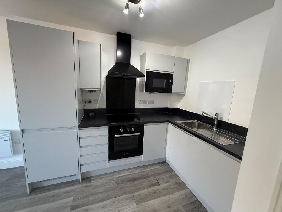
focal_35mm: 14
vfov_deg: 85.7
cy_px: 106
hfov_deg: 102.1
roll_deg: -3.3
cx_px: 141
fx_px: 114
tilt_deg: -8.4
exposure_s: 1/100
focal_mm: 2.22
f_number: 2.2
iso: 250
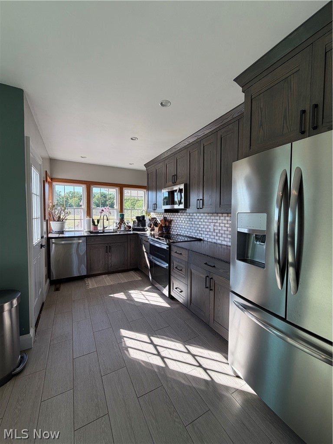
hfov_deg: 85.7
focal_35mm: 14
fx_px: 180
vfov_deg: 102.1
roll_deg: +0.0
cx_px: 166
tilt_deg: -2.7
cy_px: 222
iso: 40
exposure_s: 1/120
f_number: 2.2
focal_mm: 2.22
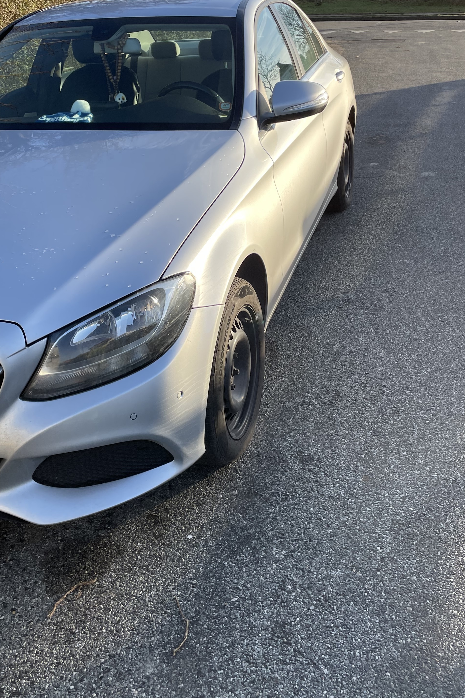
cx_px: 221
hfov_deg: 35.1
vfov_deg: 50.4
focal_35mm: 38
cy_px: 286
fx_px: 736
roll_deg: +2.6
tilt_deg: -20.0
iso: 32
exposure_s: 1/855
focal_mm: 4.2
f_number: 1.6
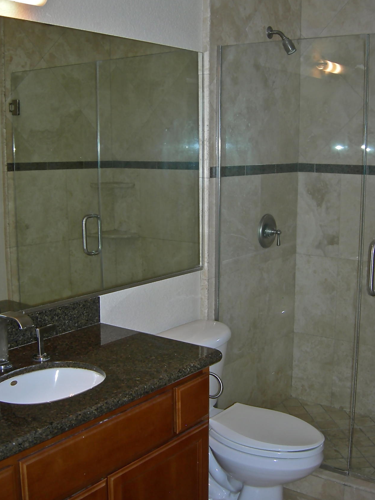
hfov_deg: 33.6
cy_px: 245
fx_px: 621
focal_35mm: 43
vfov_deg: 43.8
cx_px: 207
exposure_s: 1/60.1
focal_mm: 7.5
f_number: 2.7
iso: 64
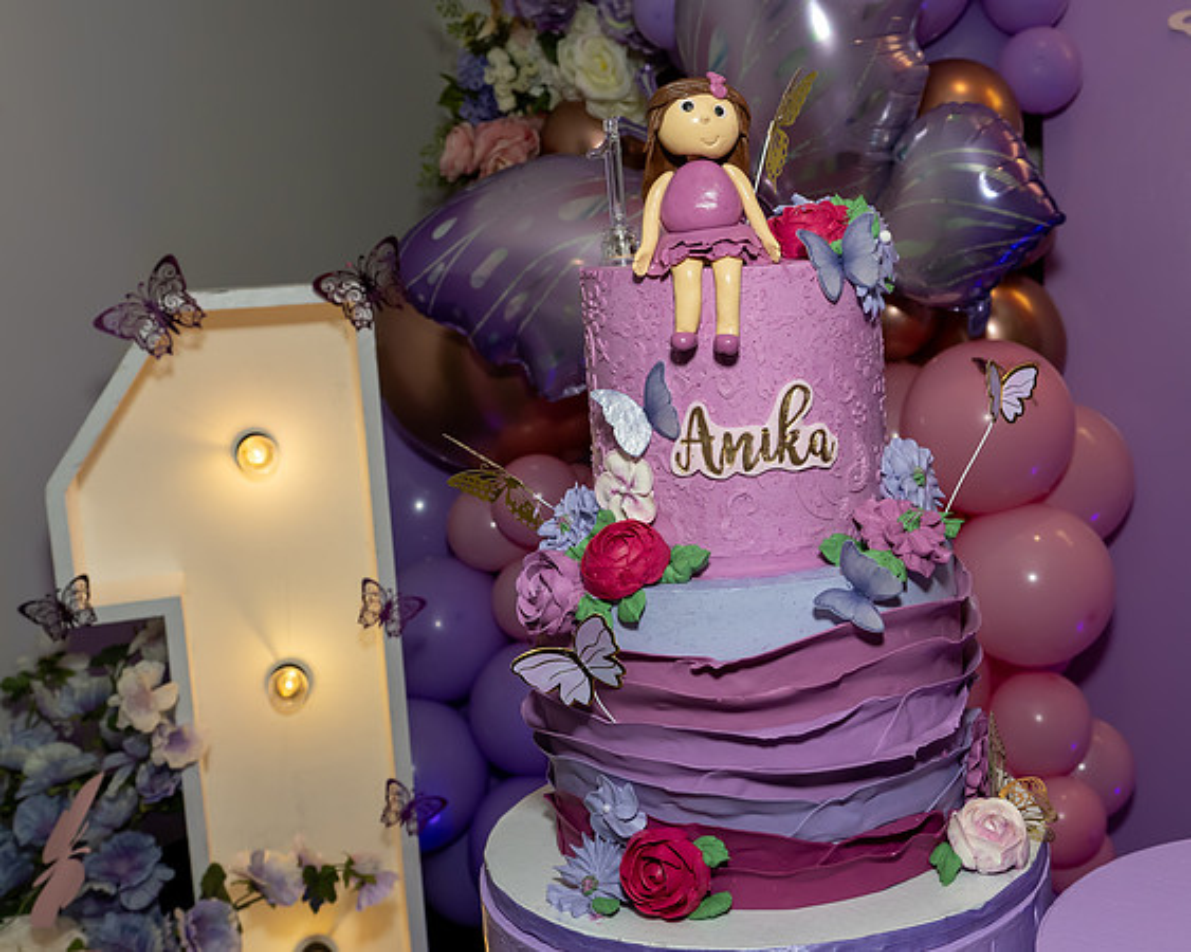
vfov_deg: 35.3
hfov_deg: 43.2
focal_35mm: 42
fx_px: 1494
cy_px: 460
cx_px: 727
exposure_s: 1/200
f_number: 7.1
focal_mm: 24
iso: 800
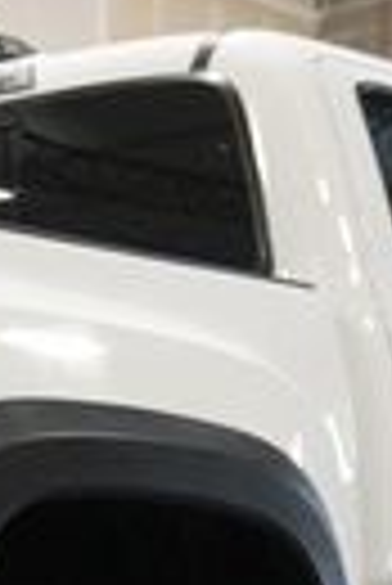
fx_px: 1922
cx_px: 9
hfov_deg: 11.5
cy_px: 670
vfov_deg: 16.7
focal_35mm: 118
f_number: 3.5
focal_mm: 16
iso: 3200
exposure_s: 1/160
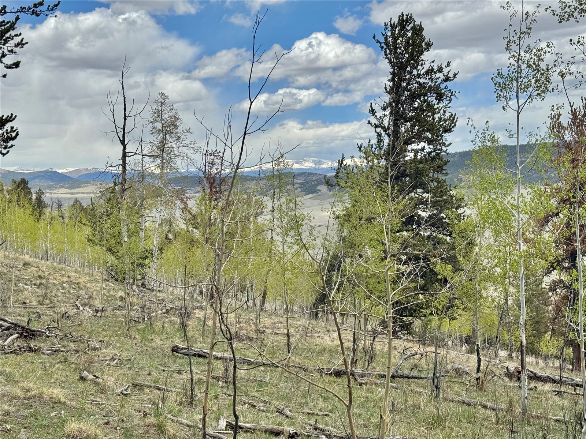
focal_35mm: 48
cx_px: 293
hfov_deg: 39.7
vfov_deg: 30.3
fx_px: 813
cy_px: 220
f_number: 1.78
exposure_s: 1/5848
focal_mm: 6.76
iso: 64
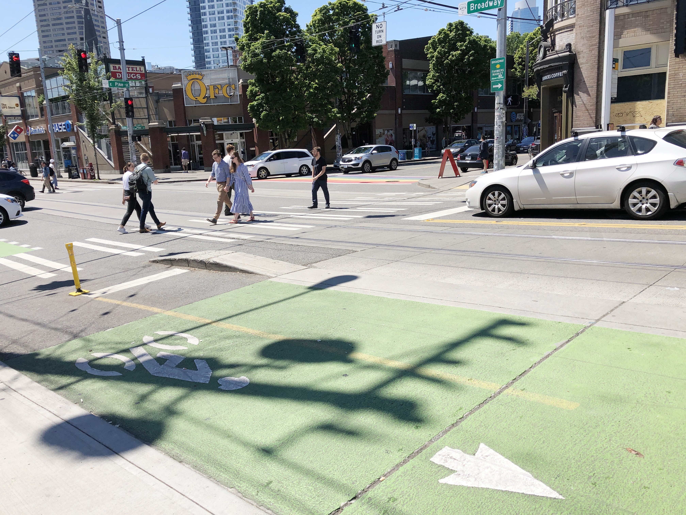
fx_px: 555
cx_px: 343
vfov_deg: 49.7
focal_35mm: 28
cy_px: 258
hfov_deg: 63.4
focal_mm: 3.99
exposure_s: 1/1845
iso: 20
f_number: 1.8
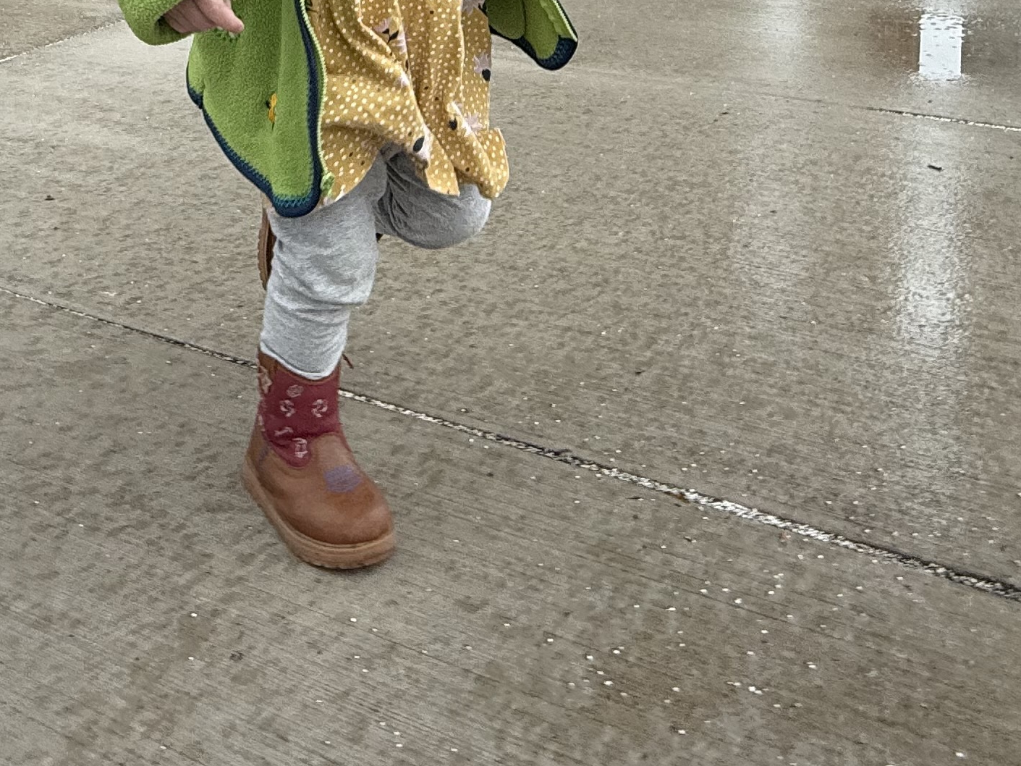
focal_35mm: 40
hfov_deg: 45.8
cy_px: -172
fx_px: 1180
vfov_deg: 30.2
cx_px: 311
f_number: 2.2
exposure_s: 1/644
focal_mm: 2.22
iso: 64
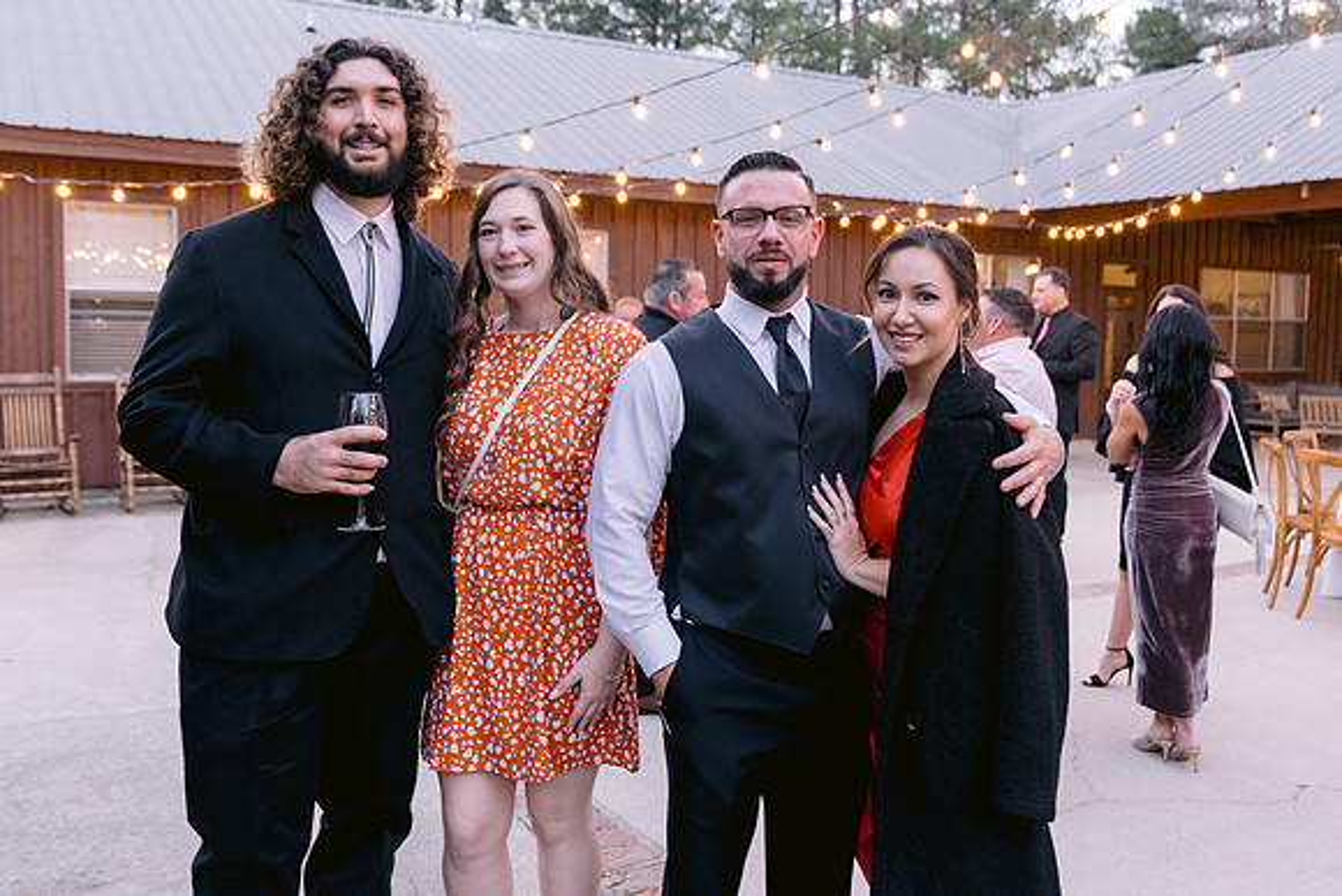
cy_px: 404
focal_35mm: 31
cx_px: 674
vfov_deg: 41.8
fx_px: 1170
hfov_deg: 59.7
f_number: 2.8
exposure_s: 1/50
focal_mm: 24
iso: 640
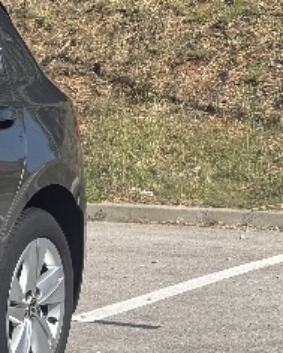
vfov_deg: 15.1
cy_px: 277
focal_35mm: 127
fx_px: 1329
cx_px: -639
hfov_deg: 9.1
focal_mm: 6.76
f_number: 1.78
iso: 80
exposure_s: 1/3425
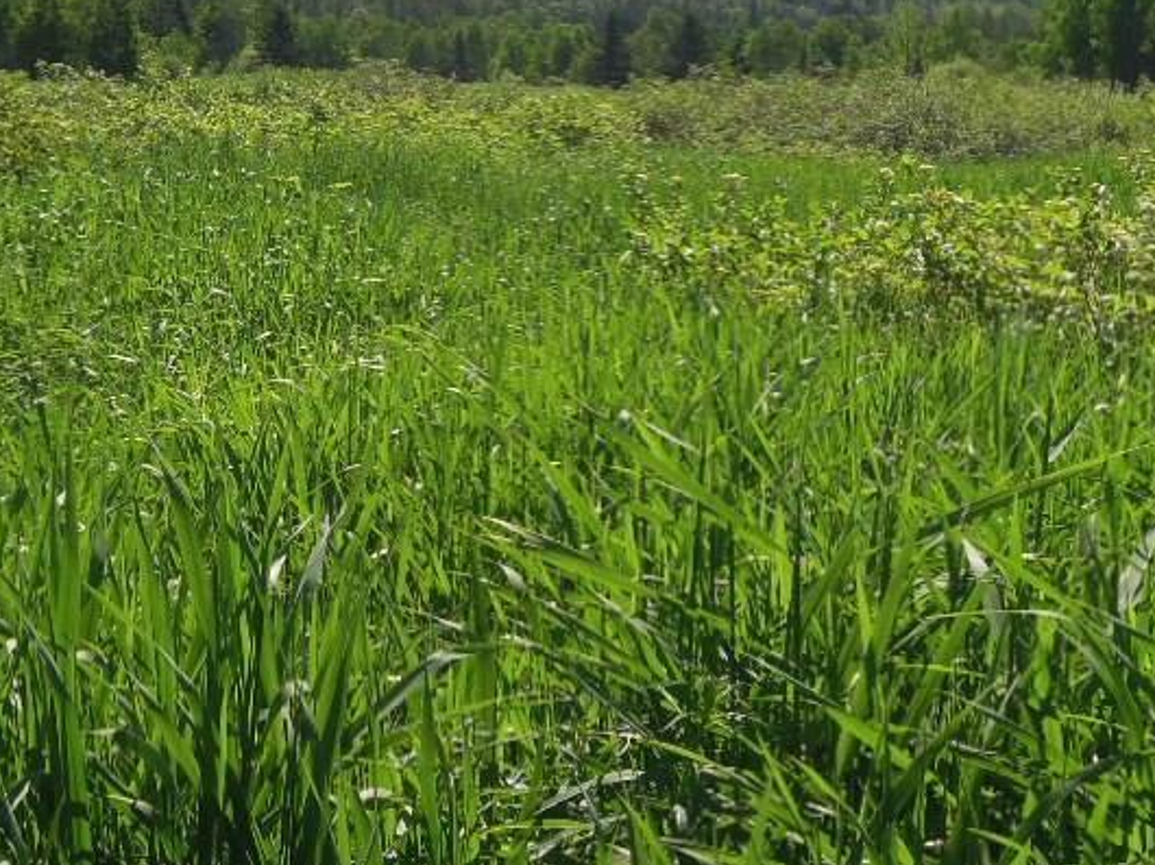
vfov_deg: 16.8
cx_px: 264
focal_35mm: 87
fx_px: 2902
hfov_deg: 22.3
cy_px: 183
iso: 160
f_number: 4
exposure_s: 1/1250
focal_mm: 8.1
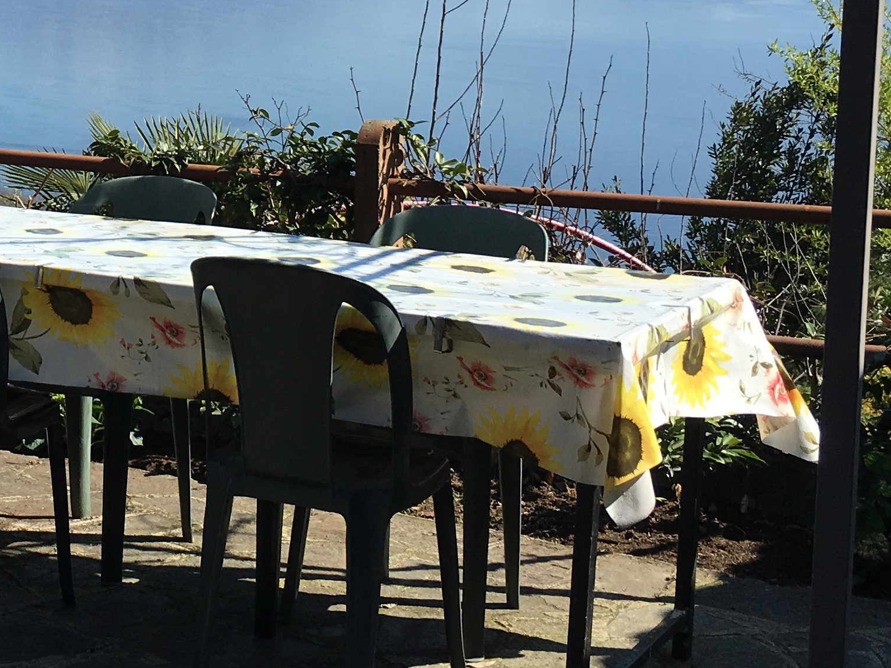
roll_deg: -1.2
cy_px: 36
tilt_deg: -3.5
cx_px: 68
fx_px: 1982
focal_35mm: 77
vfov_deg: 18.7
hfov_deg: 24.5
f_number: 2.2
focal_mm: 4.15
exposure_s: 1/1374
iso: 25
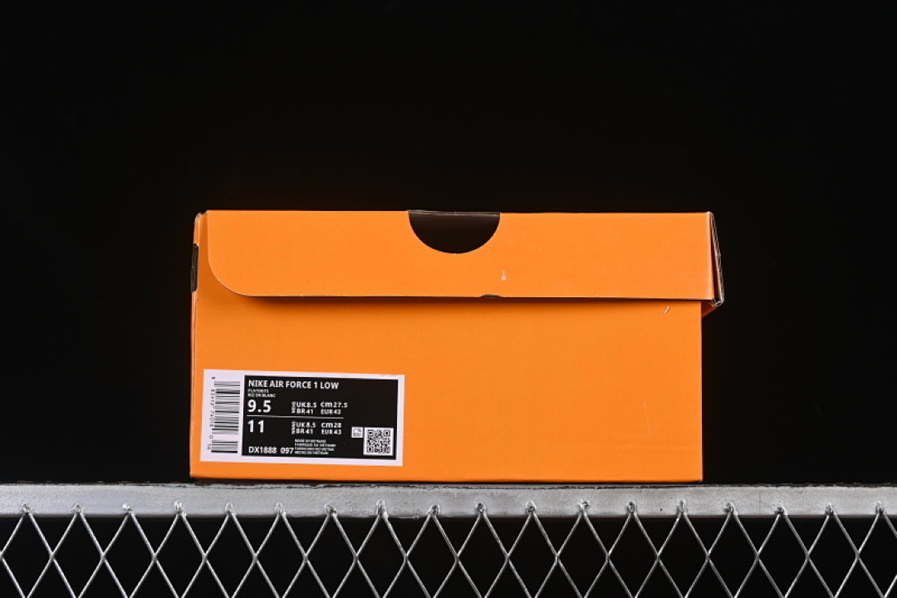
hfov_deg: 27.0
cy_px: 299
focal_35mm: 75
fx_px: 1869
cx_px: 448
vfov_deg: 18.2
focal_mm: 50
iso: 160
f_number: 8
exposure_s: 1/60
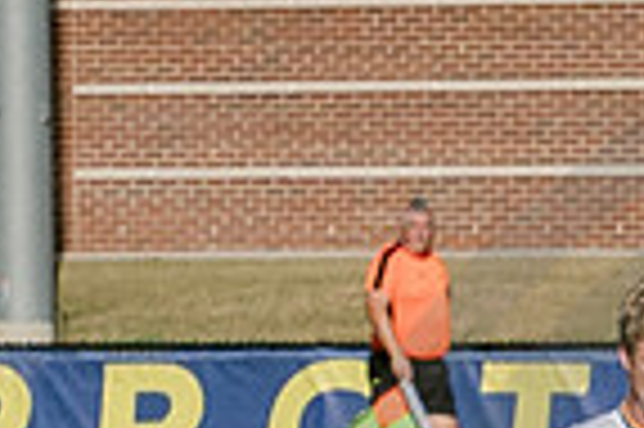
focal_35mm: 941
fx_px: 16814
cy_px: 1322
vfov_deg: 1.5
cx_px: 933
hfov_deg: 2.2
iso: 640
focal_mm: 70
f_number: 5.6
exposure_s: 1/4000
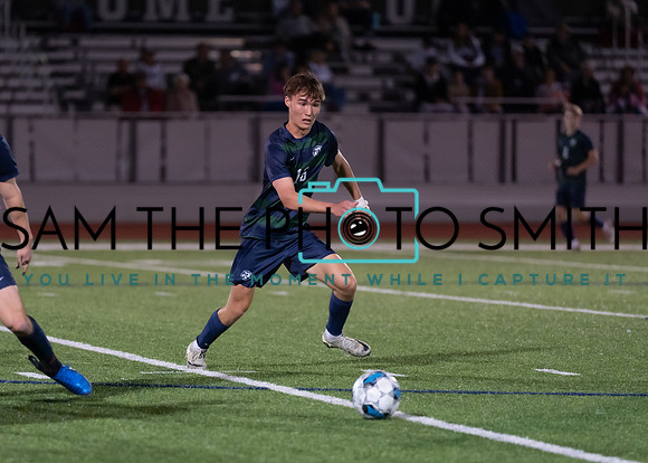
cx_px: 230
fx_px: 5038
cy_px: 274
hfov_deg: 7.4
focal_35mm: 274
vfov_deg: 5.3
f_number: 2.8
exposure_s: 1/1000
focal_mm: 200
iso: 2000
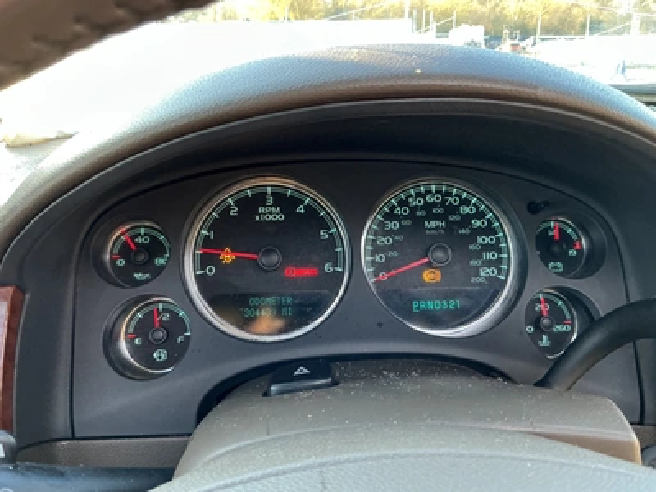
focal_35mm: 28
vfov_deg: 49.7
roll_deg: +0.9
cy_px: 246
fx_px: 531
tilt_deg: -20.6
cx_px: 328
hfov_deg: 63.4
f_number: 1.8
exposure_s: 1/60
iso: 100
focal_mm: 3
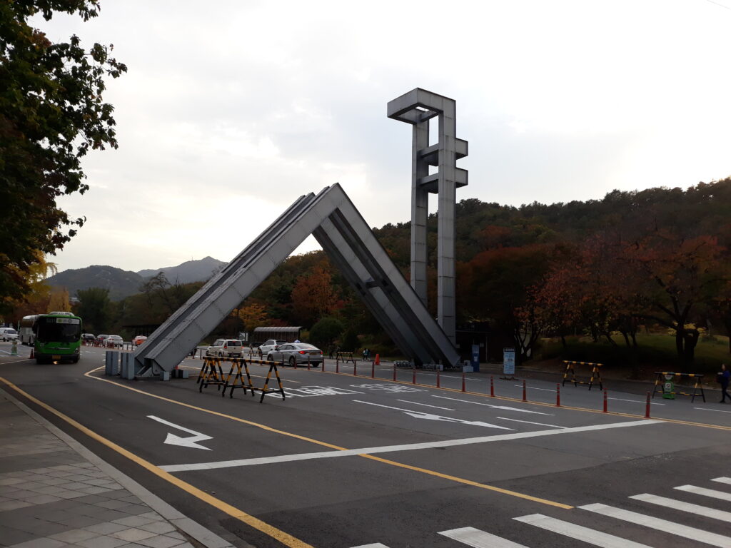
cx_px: 366
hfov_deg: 65.3
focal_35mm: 27
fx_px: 570
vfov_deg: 51.4
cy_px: 274
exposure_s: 1/277
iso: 40
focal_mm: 3.71
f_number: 1.7
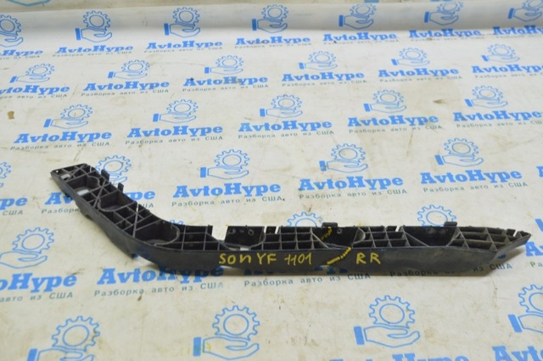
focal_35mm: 38
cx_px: 272
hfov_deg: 51.3
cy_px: 180
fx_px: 565
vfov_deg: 35.4
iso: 400
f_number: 5.6
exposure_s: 1/20
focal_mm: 25
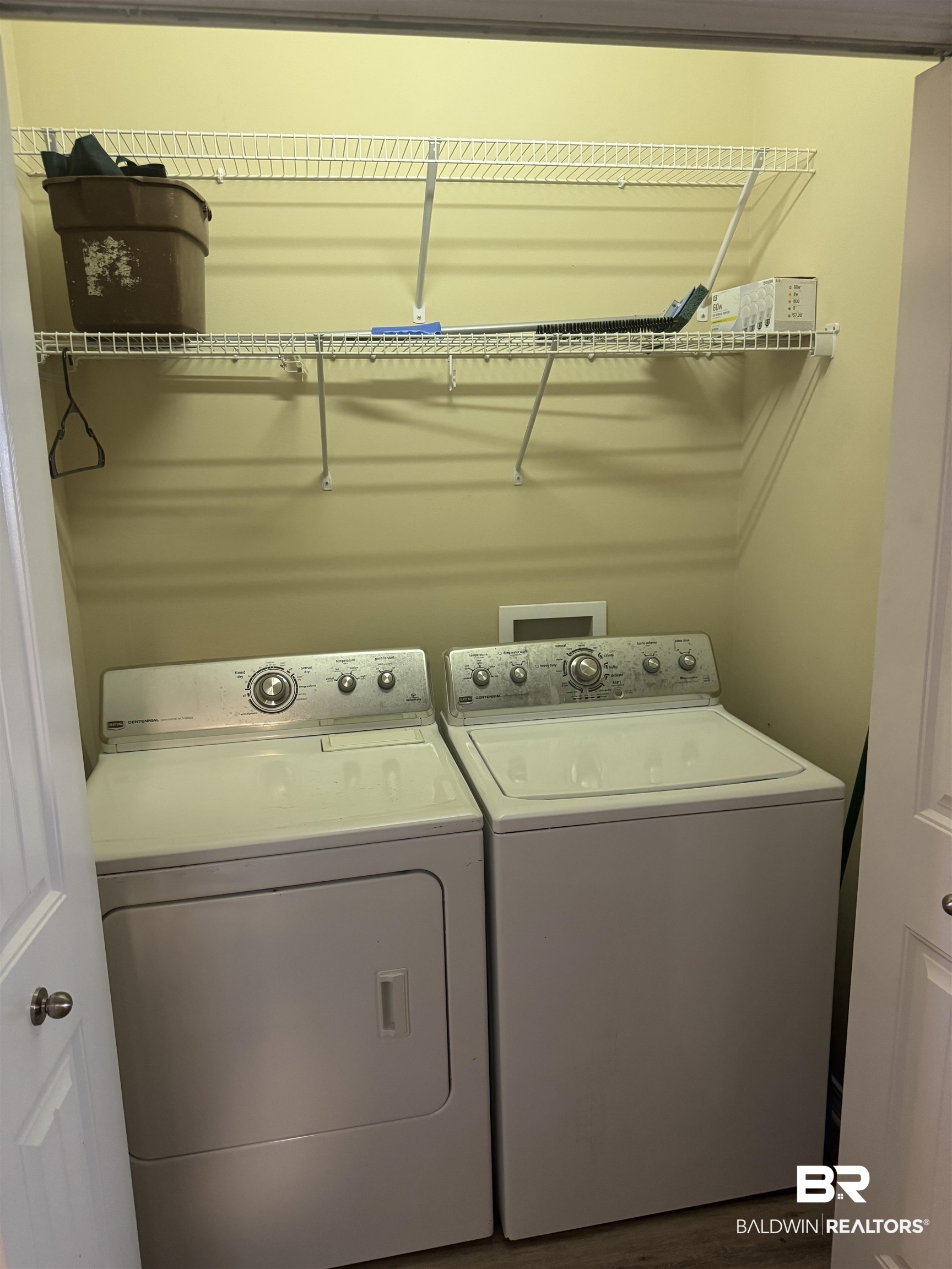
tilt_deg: -12.2
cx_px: 476
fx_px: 880
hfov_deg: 56.8
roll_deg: +2.7
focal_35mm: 24
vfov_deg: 71.6
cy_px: 634
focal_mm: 6.76
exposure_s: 1/60
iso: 400
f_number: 1.78
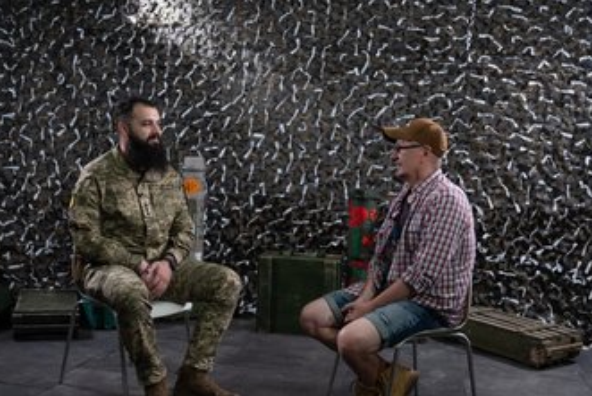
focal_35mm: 38
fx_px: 625
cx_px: 277
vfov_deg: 35.0
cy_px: 236
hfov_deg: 50.6
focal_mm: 24
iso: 800
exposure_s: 1/50
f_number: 2.8
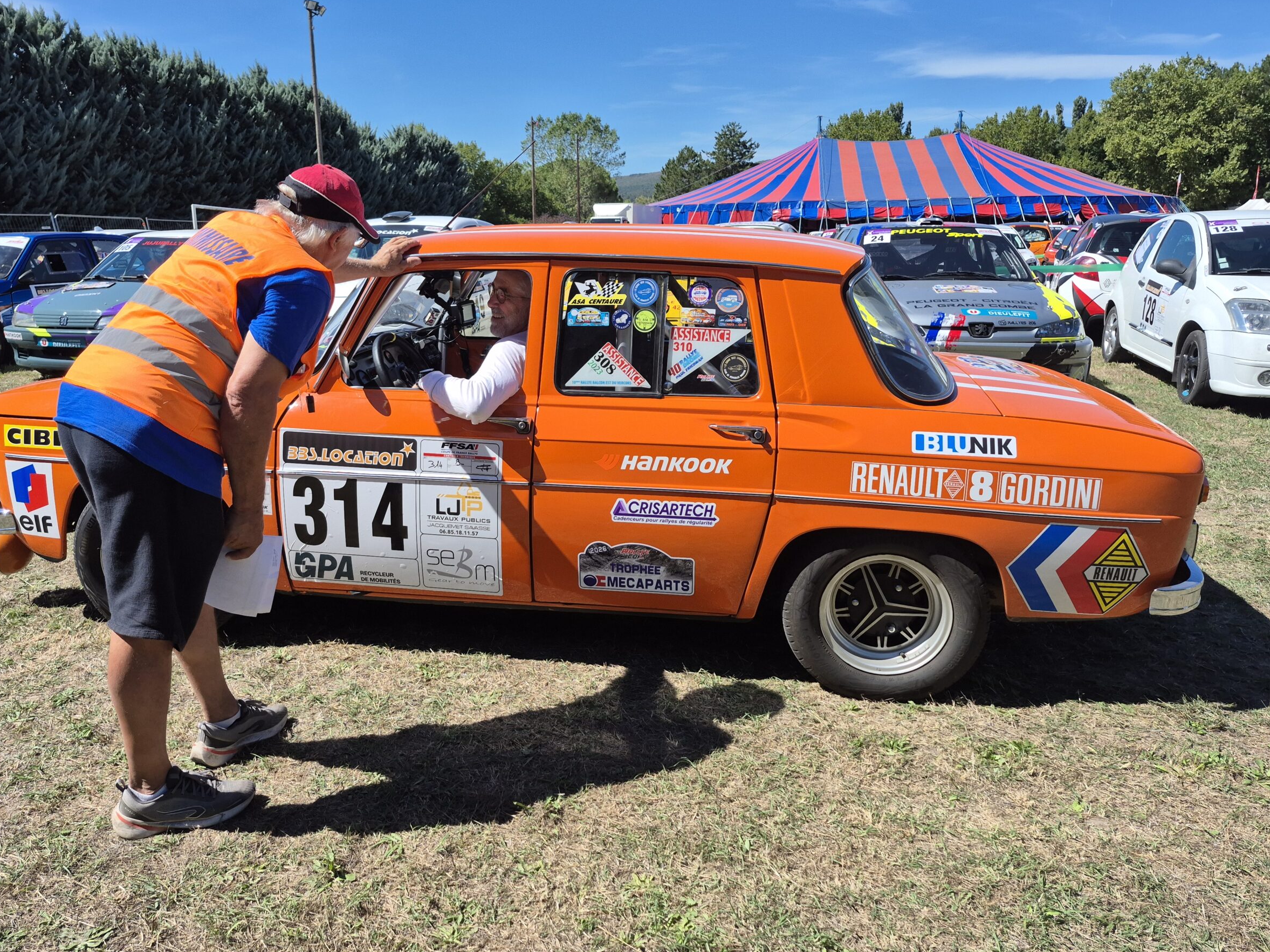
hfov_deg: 69.3
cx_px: 590
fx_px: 917
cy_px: 477
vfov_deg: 54.9
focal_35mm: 25
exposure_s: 1/1668
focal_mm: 5.4
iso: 25
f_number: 1.8
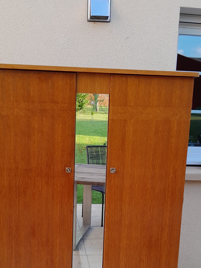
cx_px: 100
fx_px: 403
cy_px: 202
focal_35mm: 52
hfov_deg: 28.0
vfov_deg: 36.0
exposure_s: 1/120
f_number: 1.8
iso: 40
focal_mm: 3.98
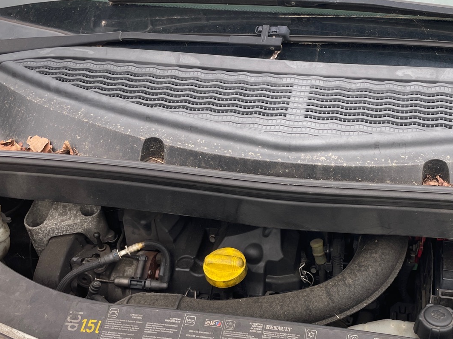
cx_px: 303
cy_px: 227
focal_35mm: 44
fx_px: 576
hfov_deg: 42.4
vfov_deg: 32.6
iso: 32
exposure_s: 1/228
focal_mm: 4.2
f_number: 1.6
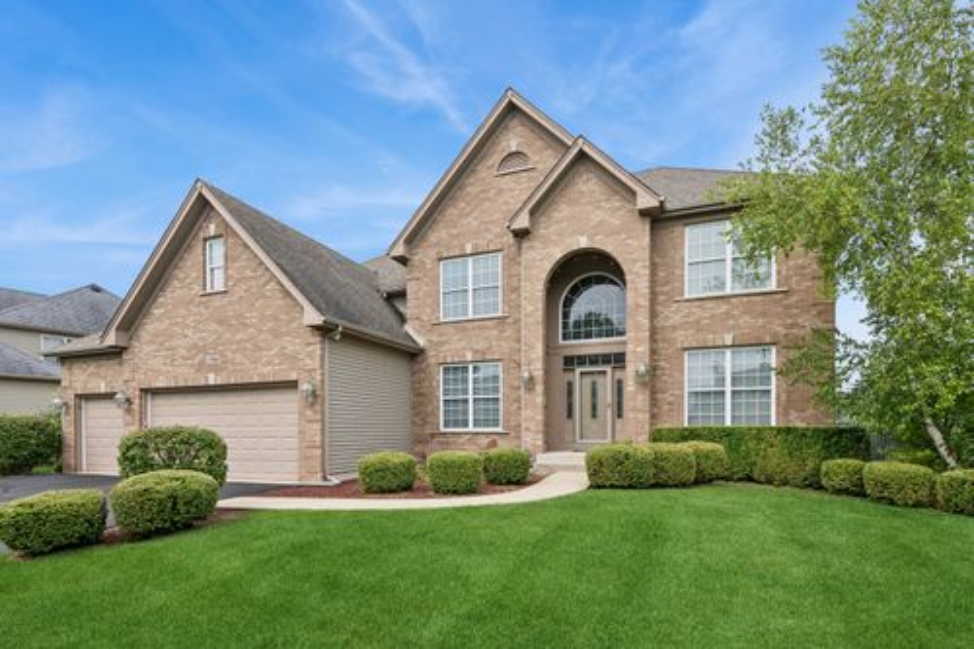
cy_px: 324
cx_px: 487
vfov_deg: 70.4
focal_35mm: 17
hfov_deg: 93.3
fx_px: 460
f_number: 8
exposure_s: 1/400
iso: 200
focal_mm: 17
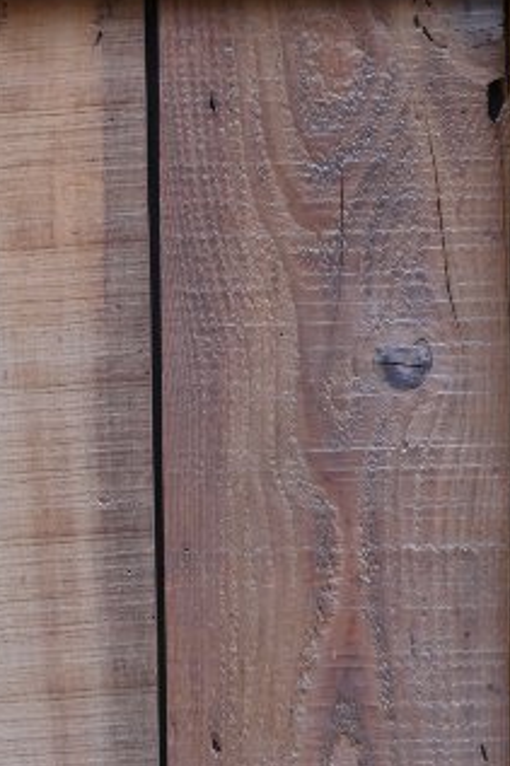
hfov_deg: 8.6
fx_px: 3382
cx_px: 104
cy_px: 375
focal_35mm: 159
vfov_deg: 12.9
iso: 140
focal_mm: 28
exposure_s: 1/50
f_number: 3.8
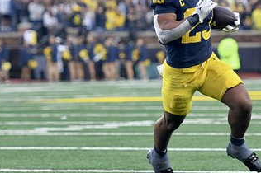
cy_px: 55
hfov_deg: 6.0
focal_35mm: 343
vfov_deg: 4.0
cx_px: 227
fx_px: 2484
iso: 1000
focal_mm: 125
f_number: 2.8
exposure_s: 1/1000
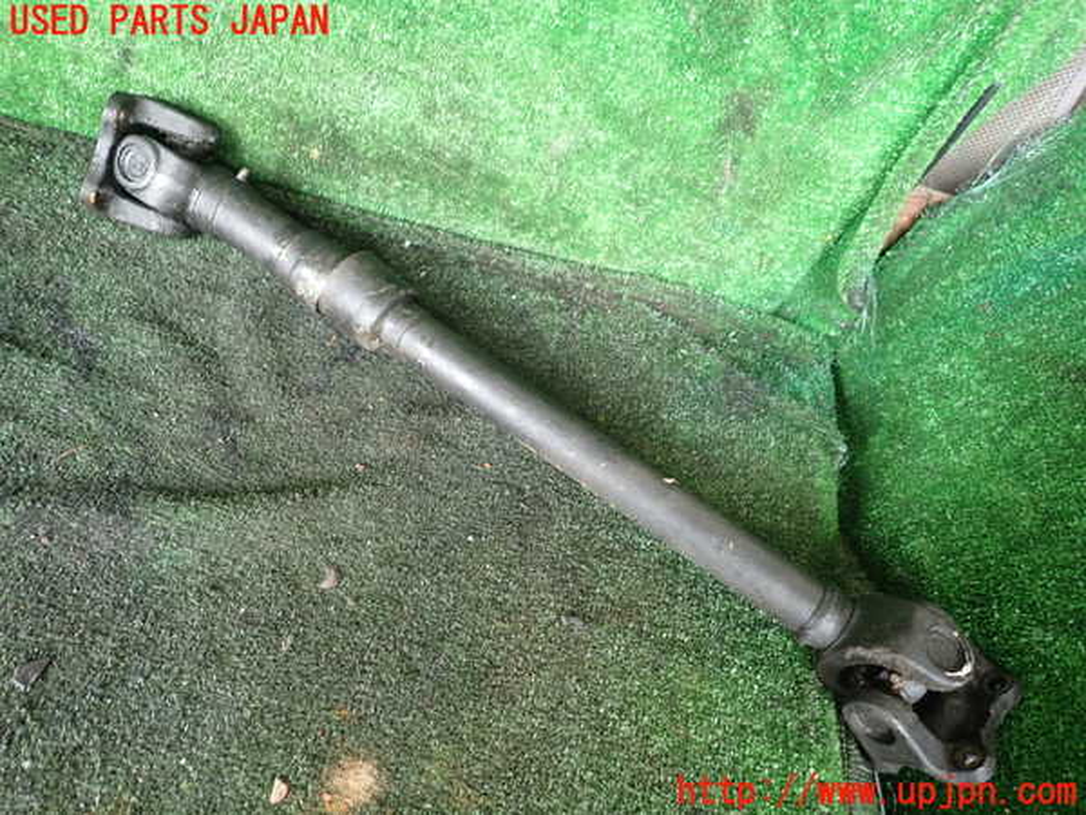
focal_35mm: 25
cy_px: 408
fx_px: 784
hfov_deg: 69.4
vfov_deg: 54.9
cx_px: 543
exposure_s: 1/50
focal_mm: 4.5
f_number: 2
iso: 200
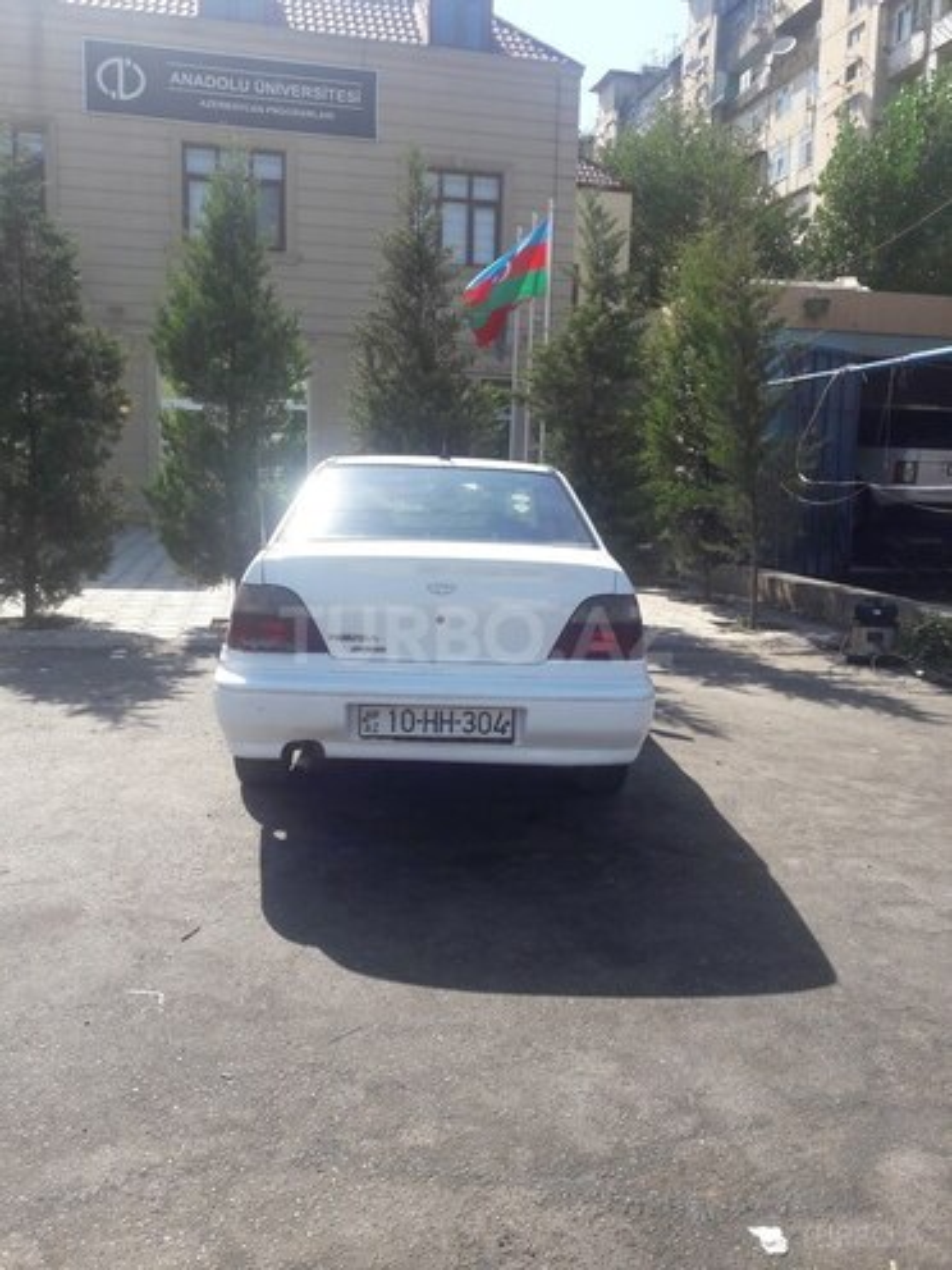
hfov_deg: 49.7
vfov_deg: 63.4
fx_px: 1027
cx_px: 476
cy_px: 635
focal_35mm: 28
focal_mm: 3.7
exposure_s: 1/981
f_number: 1.9
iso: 40
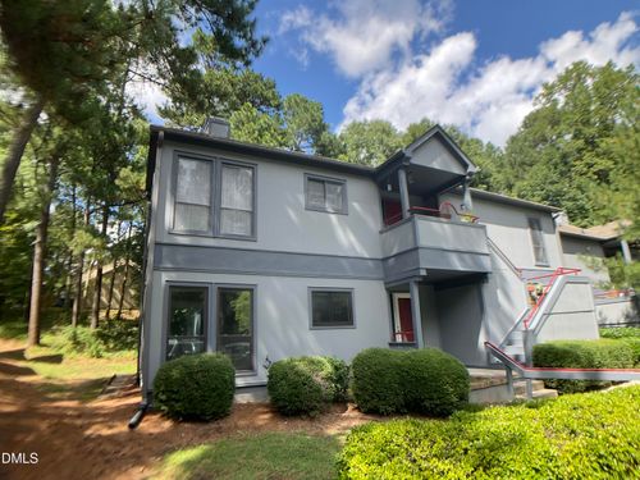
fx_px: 536
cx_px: 320
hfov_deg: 61.7
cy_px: 240
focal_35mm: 29
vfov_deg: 48.2
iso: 16
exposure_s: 1/627
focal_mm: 3
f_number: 1.8
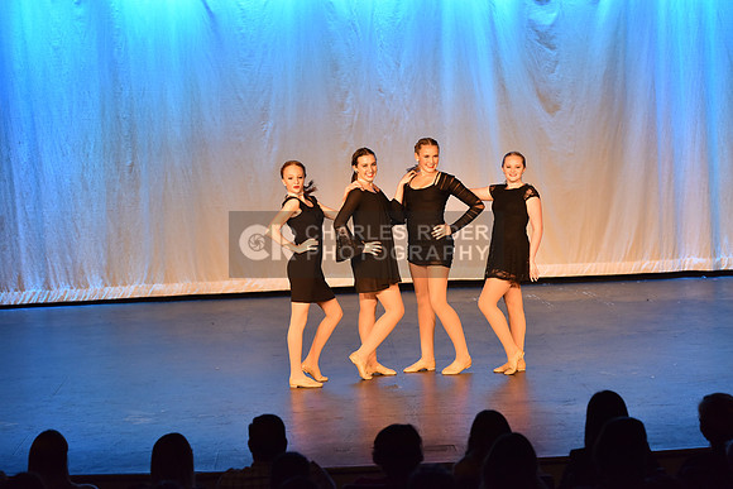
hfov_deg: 16.8
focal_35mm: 122
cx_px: 366
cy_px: 244
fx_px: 2485
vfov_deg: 11.2
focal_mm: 122
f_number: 4
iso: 2000
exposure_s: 1/200
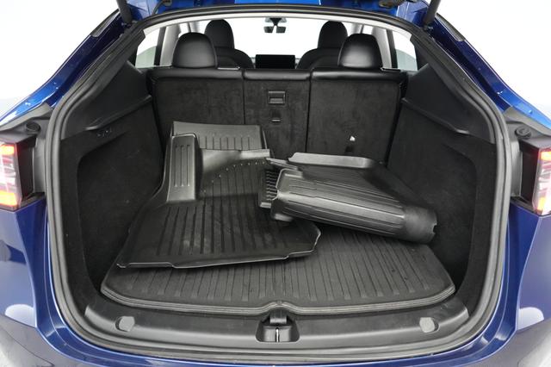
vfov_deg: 51.2
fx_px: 382
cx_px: 276
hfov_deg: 71.5
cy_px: 184
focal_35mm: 25
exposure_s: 1/160
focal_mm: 25
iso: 8000
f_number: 2.8
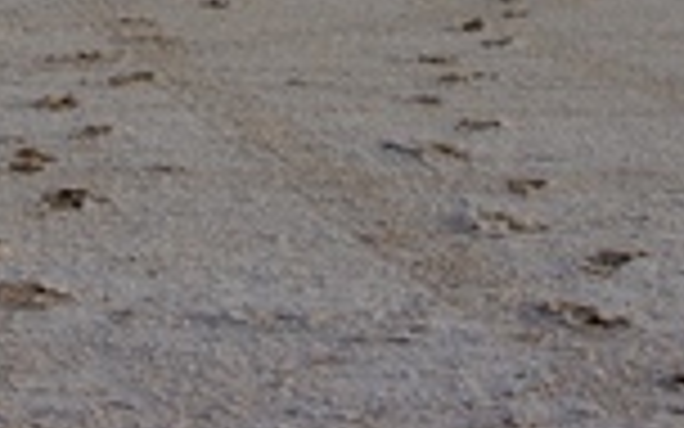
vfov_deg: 7.4
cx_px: 346
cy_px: -365
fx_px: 3206
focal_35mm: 172
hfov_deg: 12.2
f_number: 25
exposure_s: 1/30
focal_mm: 30.63
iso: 125
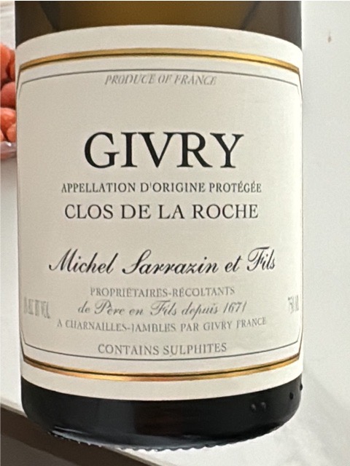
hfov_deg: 49.7
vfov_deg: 63.4
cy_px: 233
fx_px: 377
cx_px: 175
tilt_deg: -67.1
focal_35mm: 28
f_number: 2.2
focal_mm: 2.22
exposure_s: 1/45
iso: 640
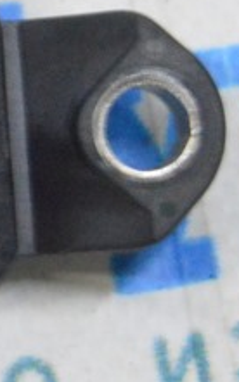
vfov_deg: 5.4
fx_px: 4060
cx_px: -68
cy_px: -46
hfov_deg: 3.4
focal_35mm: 389
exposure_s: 1/15
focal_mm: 55
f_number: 20
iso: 6400
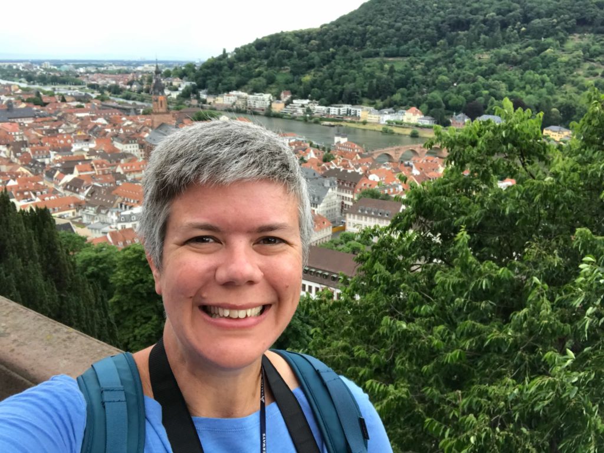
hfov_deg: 56.8
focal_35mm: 32
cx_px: 302
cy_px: 226
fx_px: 559
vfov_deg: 44.2
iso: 25
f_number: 2.2
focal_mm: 2.87
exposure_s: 1/206
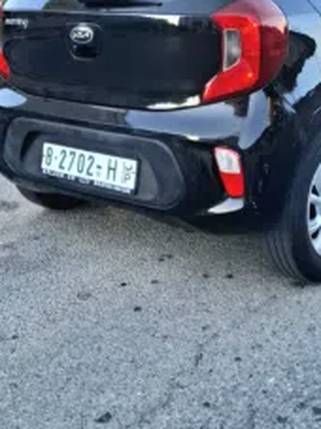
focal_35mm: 54
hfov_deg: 26.8
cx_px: 225
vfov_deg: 34.3
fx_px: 668
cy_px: 77
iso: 50
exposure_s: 1/556
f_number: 1.8
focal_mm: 5.54
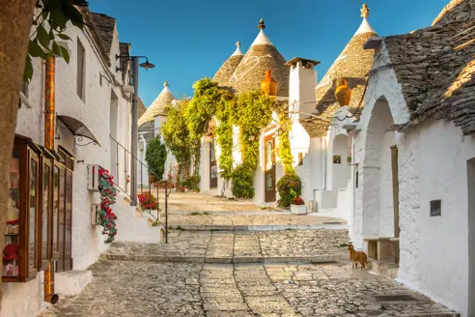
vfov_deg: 30.5
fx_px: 581
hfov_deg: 44.5
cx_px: 238
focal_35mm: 44
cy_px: 158
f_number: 9
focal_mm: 44
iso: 100
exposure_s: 1/100
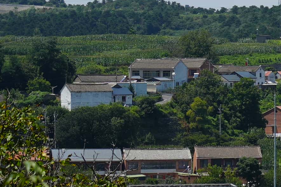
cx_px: 601
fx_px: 2076
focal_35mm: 266
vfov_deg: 5.2
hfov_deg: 7.4
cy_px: 2
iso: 100
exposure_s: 1/800
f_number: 5
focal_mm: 51
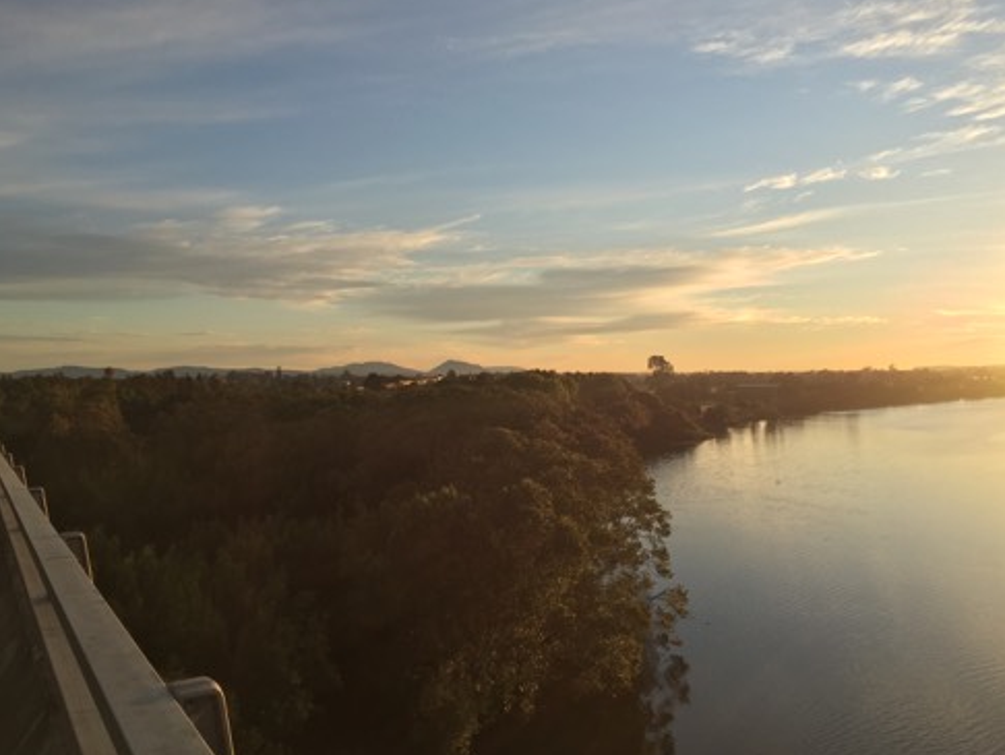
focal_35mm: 31
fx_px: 900
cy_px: 389
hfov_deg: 58.3
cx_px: 488
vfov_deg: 45.5
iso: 32
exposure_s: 1/1276
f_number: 2.2
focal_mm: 4.15
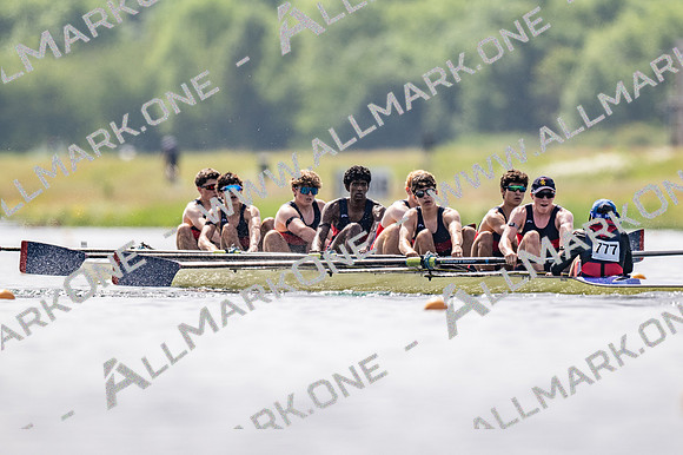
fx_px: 17065
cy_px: 228
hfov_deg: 2.3
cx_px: 342
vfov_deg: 1.5
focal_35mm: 900
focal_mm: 600
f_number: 4
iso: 140
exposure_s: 1/2500
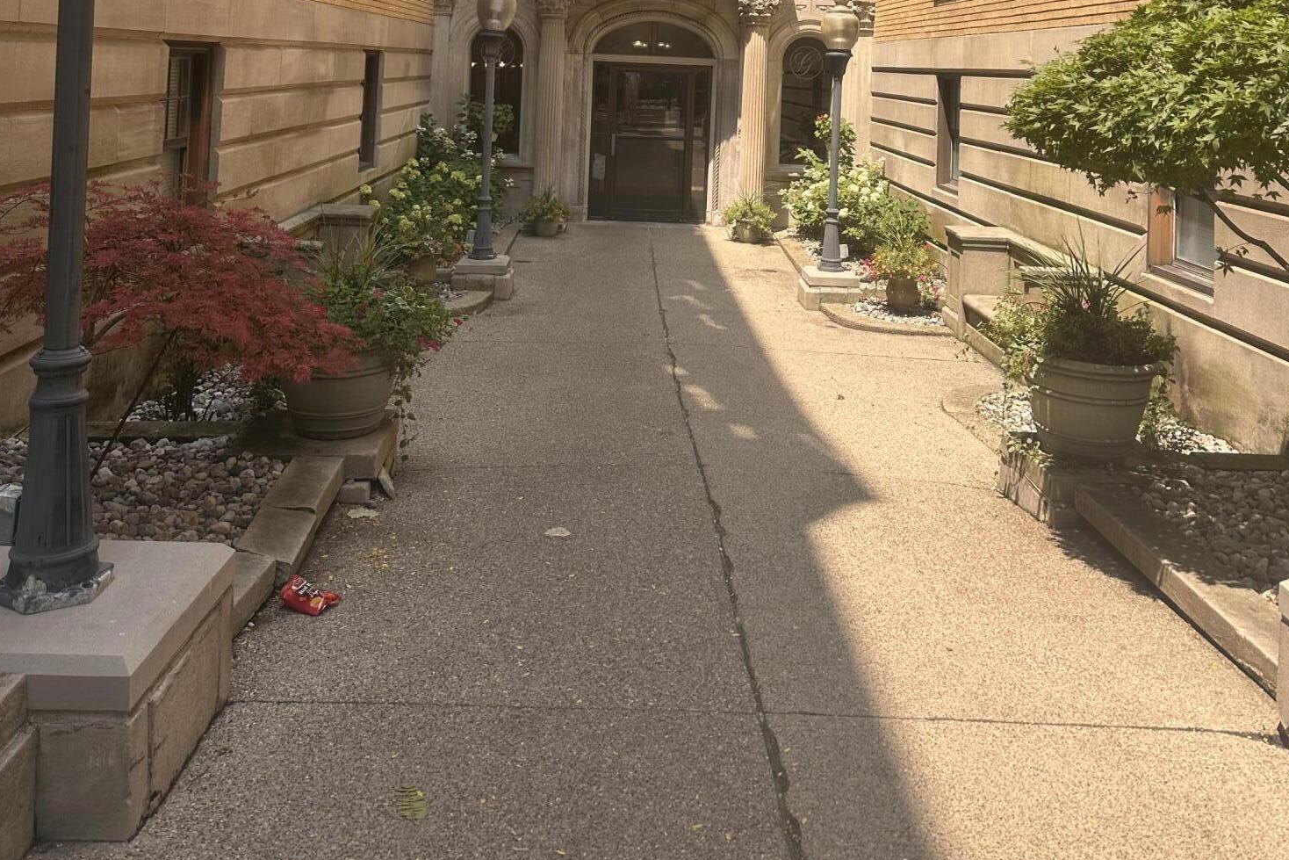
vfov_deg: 35.7
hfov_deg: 55.8
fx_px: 1217
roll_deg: -3.8
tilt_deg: +1.2
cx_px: 652
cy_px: 33
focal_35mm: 34
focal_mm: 6.86
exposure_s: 1/2353
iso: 80
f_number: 1.78
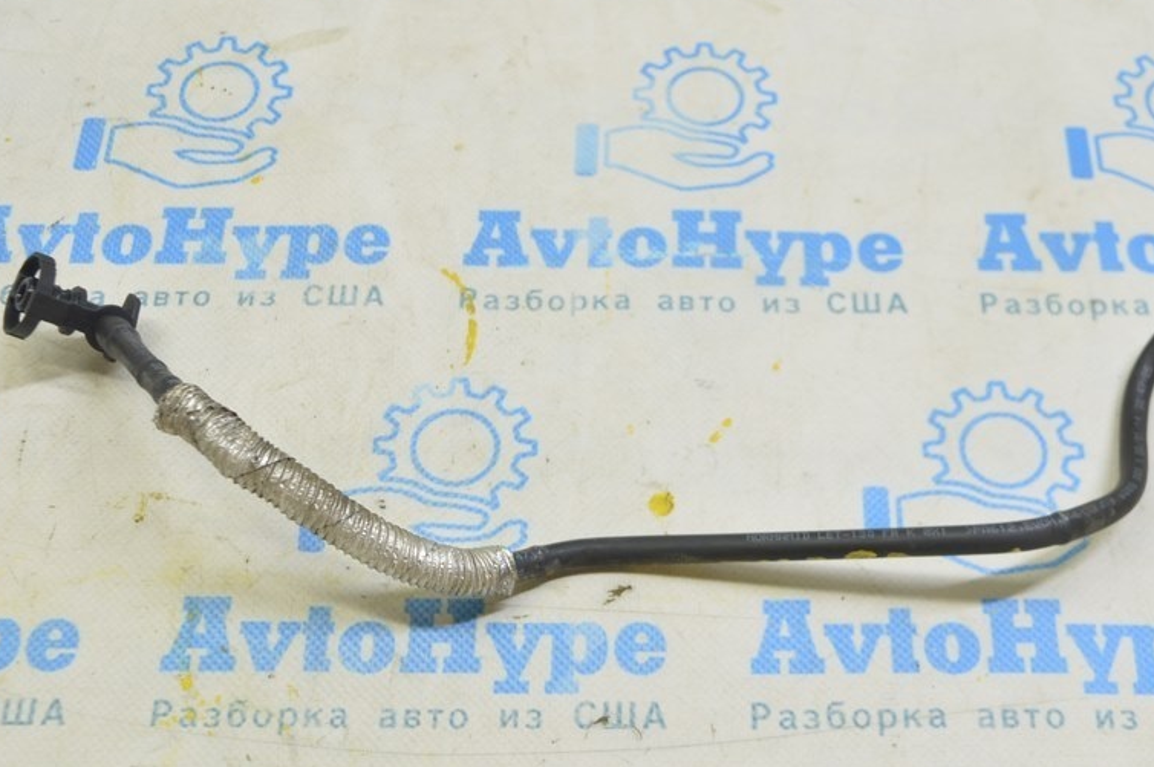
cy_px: 474
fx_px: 1697
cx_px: 667
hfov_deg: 37.5
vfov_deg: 25.4
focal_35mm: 53
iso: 400
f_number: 5.6
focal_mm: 26
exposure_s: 1/20
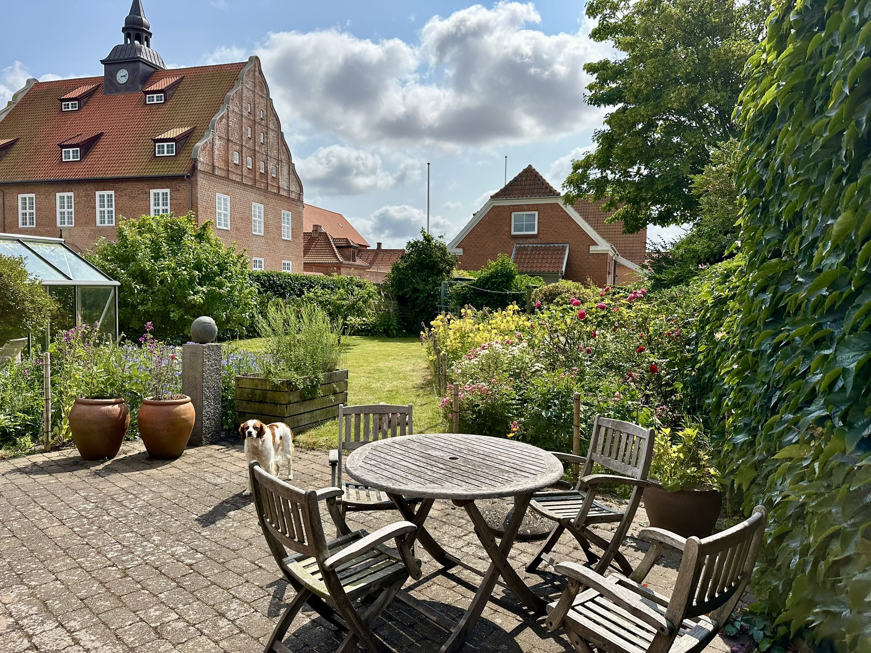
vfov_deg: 56.8
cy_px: 326
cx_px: 436
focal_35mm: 24
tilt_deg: -3.1
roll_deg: -0.7
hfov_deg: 71.6
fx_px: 604
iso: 80
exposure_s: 1/4545
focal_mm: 6.86
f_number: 1.78
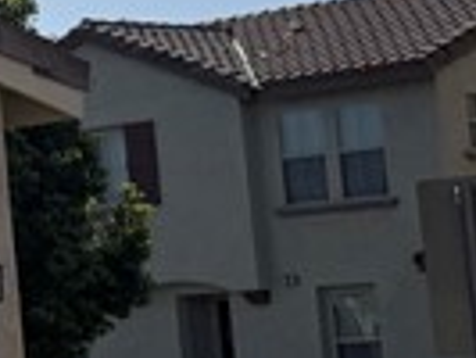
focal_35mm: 185
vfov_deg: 8.0
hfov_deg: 9.2
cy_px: -54
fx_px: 2546
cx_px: -805
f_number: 1.78
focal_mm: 6.76
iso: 80
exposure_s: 1/11905
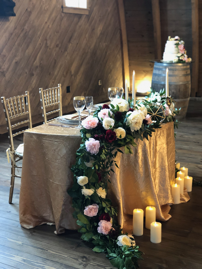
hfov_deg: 28.0
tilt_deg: -13.4
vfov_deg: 36.8
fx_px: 405
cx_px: 101
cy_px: 134
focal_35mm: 52
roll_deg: -0.3
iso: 160
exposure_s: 1/13
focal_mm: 6
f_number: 2.4
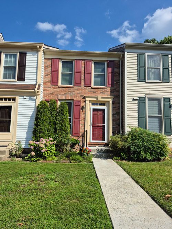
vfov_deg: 73.9
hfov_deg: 58.9
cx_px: 86
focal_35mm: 23
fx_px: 152
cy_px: 114
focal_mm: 5.4
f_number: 1.8
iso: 25
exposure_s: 1/2464
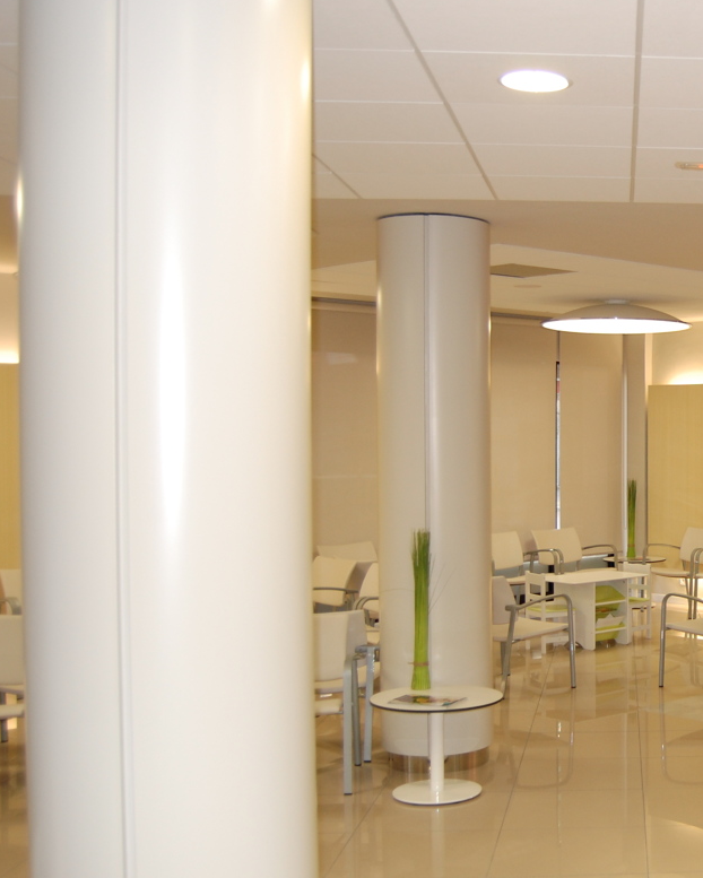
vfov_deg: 38.0
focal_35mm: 49
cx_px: 754
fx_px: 1274
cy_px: 455
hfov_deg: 28.3
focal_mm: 20
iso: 400
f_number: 3.8
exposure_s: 1/60
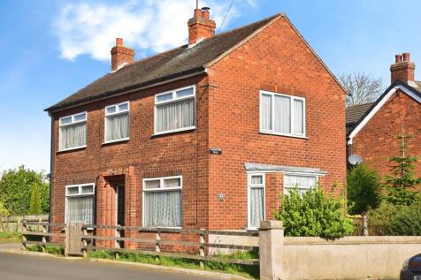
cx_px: 210
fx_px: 678
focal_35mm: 58
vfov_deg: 23.4
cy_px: 140
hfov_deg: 34.5
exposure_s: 1/320
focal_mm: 58
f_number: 8
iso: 320
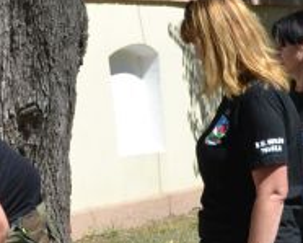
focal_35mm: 266
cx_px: -29
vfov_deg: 5.8
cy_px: 167
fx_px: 2387
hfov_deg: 7.2
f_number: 11
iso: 400
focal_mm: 44
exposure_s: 1/500
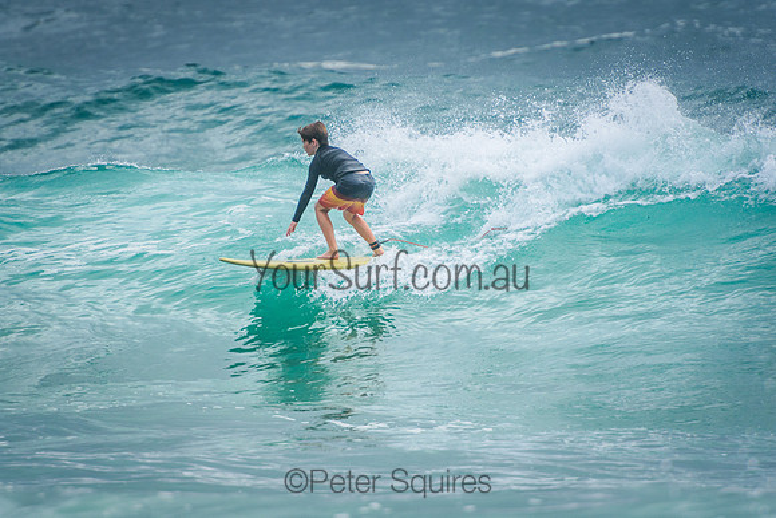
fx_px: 12936
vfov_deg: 2.3
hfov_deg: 3.4
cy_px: 259
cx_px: 388
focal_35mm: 600
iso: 320
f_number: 5.6
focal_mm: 400
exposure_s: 1/2000
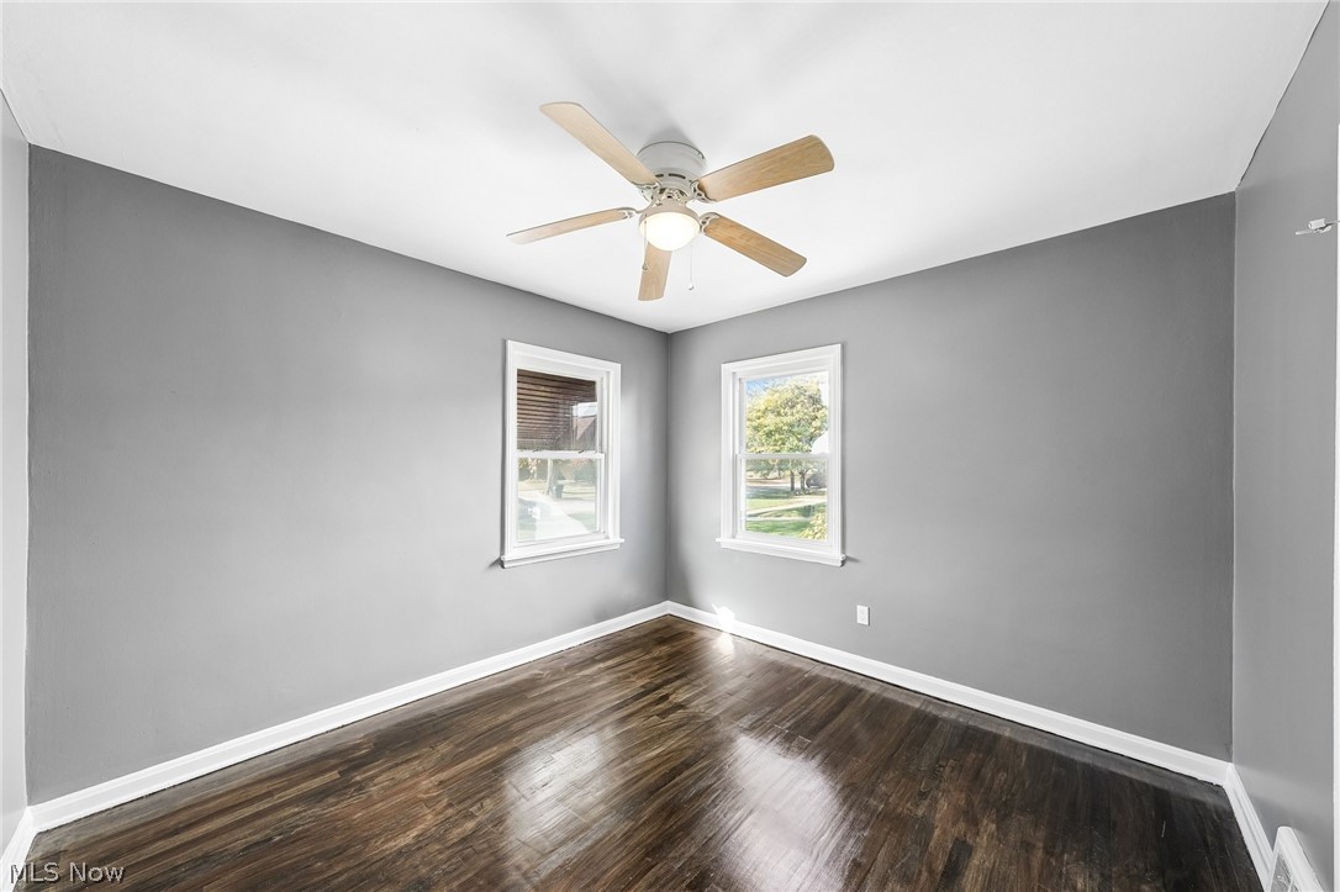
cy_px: 446
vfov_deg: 89.9
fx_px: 446
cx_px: 670
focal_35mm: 12
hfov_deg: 112.6
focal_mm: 12
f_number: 8
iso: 400
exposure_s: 1/20
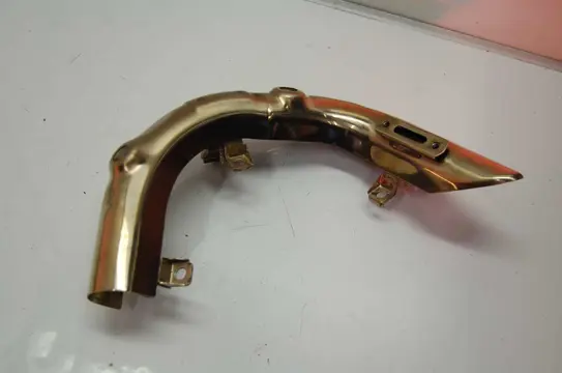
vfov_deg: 34.1
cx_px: 281
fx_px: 608
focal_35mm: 39
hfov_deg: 49.6
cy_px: 186
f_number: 4.5
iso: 400
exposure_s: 1/80
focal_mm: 26
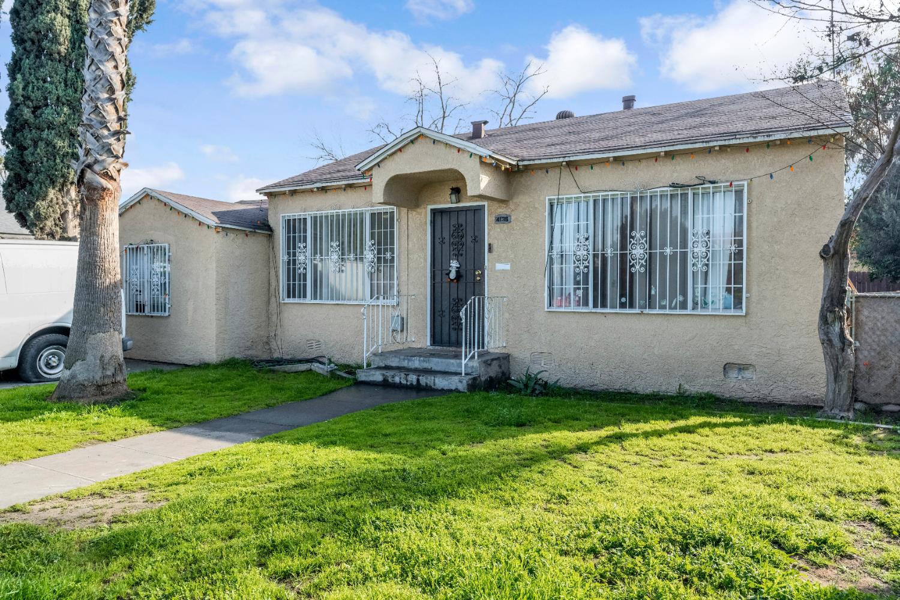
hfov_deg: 73.7
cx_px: 450
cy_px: 300
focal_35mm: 24
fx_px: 600
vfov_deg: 53.1
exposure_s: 1/400
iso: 640
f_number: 7.1
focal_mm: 24
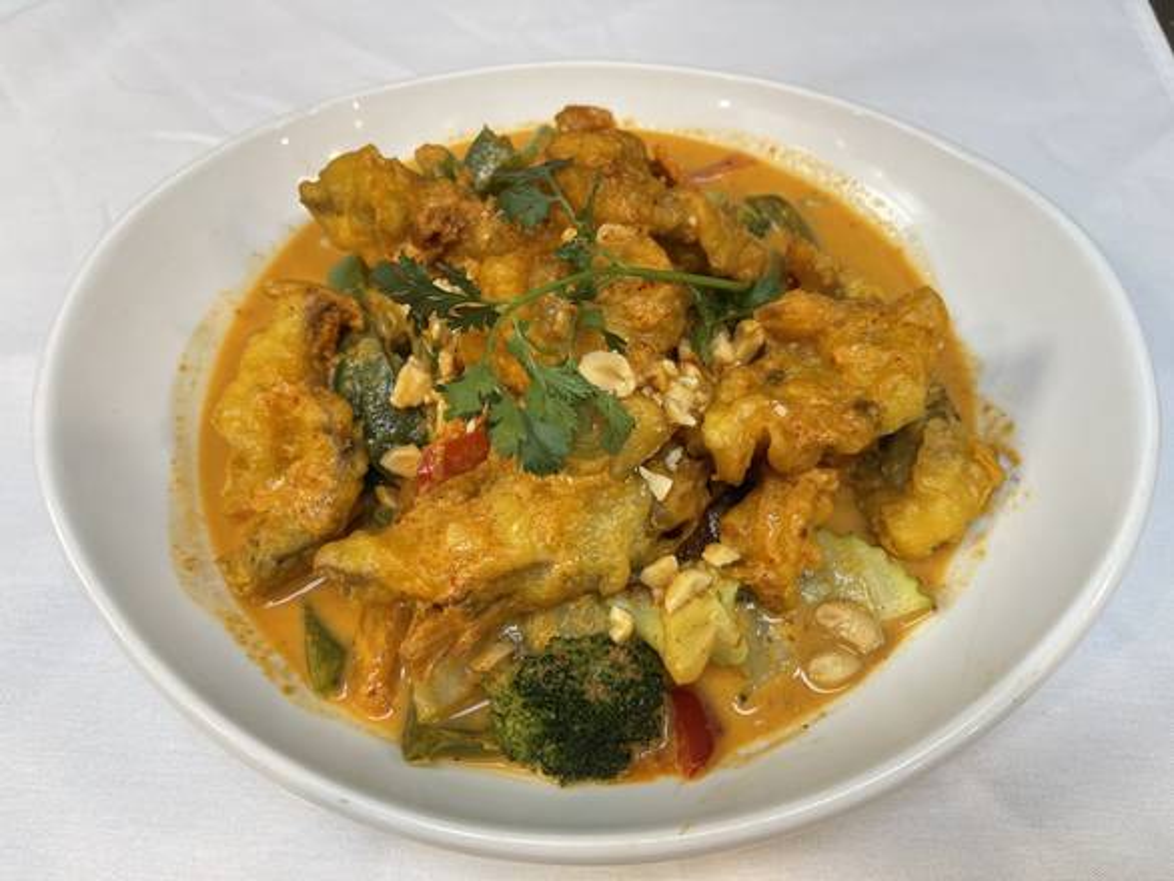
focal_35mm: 26
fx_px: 882
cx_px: 587
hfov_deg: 67.3
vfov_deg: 53.1
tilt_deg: -60.3
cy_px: 440
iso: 64
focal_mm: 5.1
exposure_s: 1/60
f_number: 1.6
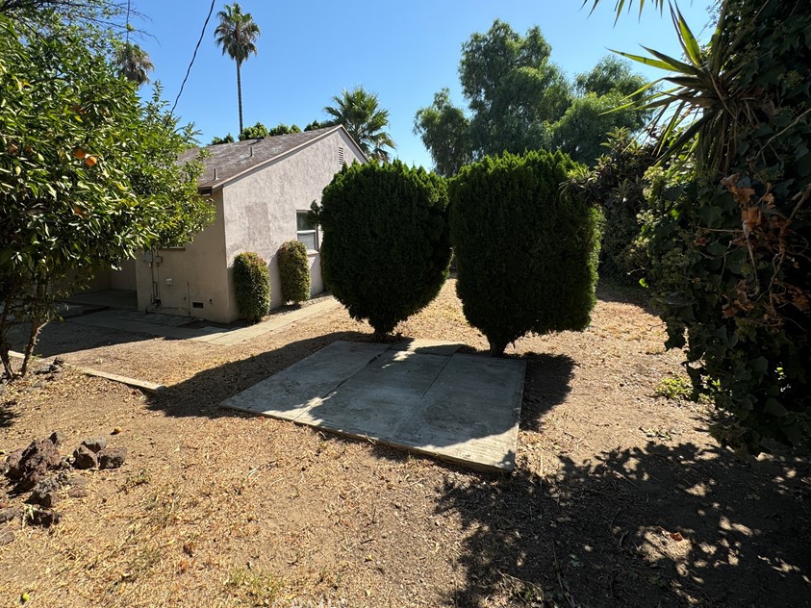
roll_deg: +0.8
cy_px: 252
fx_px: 398
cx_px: 364
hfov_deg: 90.7
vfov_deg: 74.1
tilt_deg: -2.3
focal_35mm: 17
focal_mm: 2.22
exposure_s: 1/921
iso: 50
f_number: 2.2
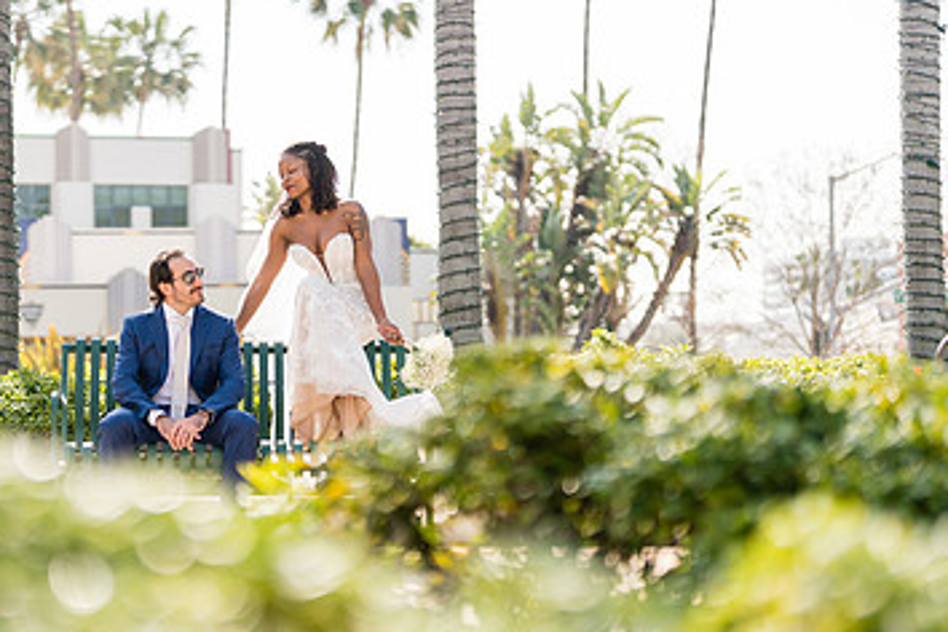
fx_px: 2159
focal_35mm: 82
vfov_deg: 16.7
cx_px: 246
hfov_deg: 24.5
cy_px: 315
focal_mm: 50
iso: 125
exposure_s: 1/4000
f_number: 1.2
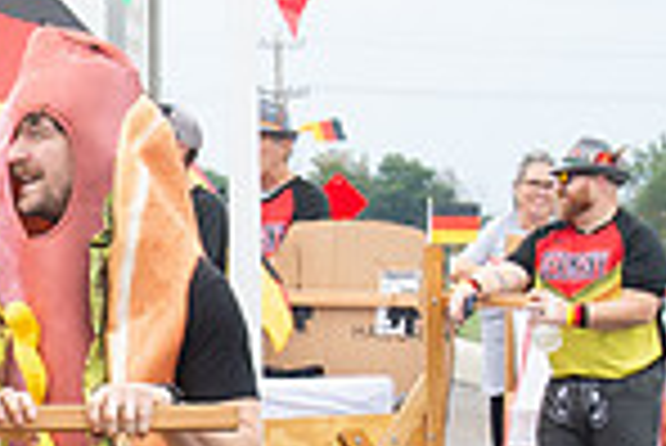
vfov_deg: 3.0
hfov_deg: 4.4
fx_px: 8518
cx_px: -414
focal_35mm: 460
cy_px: 553
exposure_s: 1/160
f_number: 10
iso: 640
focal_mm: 92
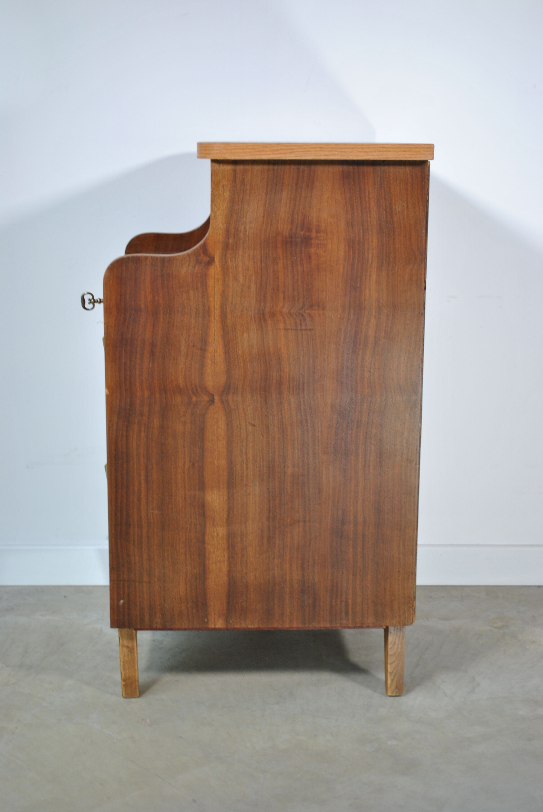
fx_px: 1218
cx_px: 272
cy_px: 406
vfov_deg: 36.8
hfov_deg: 25.1
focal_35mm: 54
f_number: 5
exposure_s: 1/40
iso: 200
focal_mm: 36
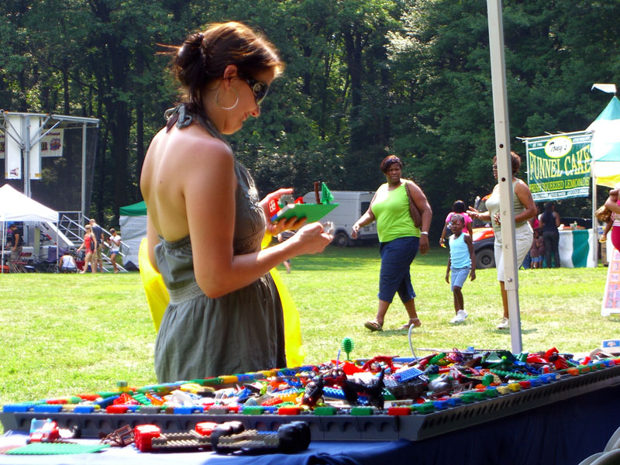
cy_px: 232
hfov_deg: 17.3
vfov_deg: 13.0
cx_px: 310
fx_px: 2042
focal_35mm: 114
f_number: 5.1
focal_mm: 23.7
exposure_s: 1/100
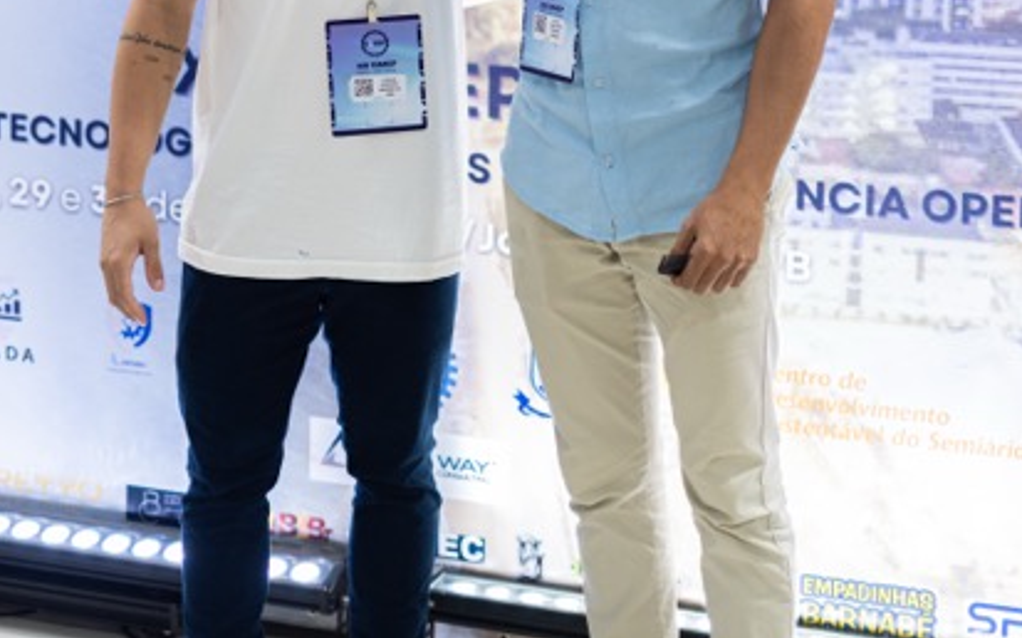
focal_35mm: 79
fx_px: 2200
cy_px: -69
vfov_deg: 16.0
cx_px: 506
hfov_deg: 26.2
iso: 640
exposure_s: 1/100
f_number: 1.8
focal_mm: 50
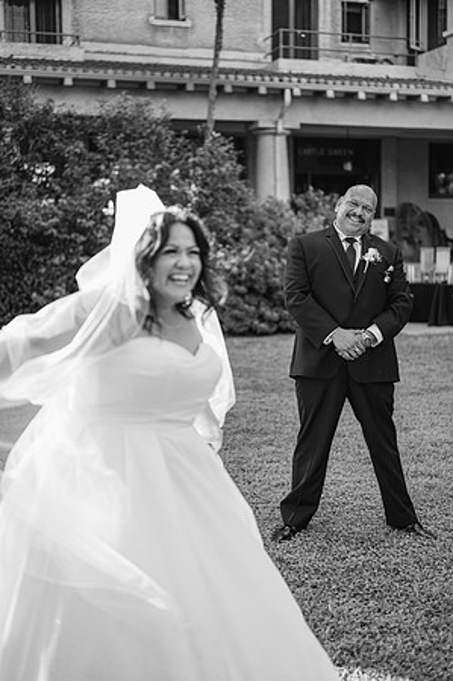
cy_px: 340
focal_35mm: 50
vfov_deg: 39.6
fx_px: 946
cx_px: 226
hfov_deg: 26.9
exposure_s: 1/1250
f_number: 1.8
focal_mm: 50
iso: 280
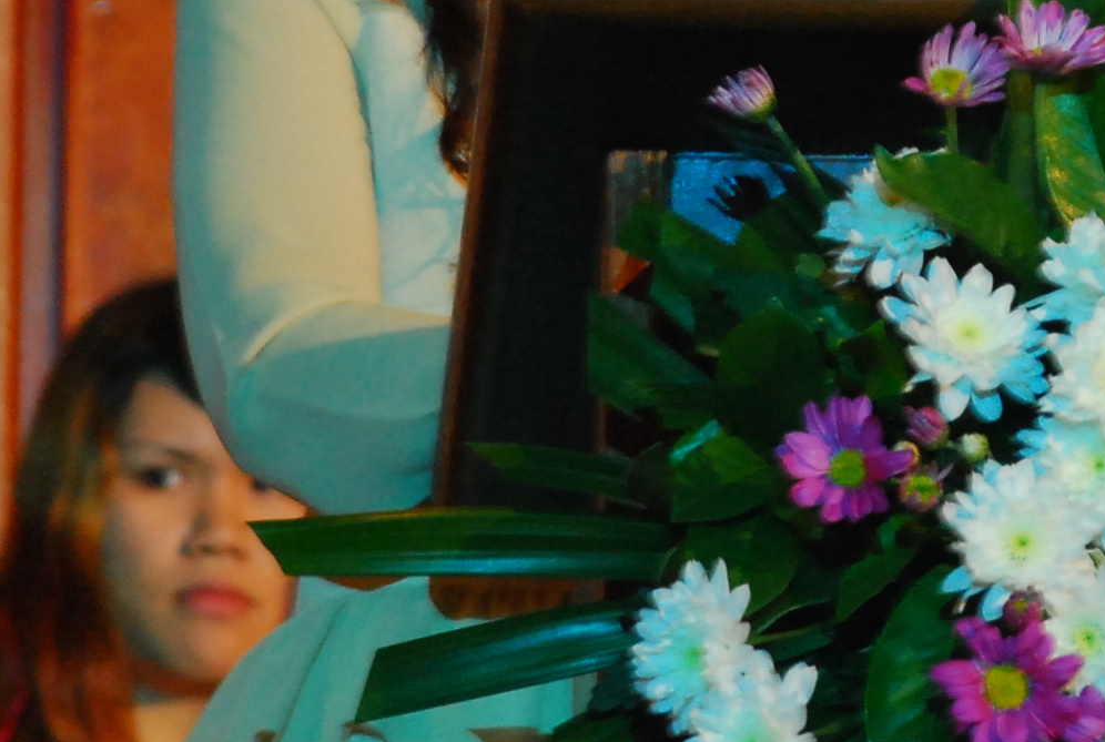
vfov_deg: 3.2
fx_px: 13413
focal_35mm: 436
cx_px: 913
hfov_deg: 4.7
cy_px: 136
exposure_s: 1/20
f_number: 5.6
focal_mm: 100
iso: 1000
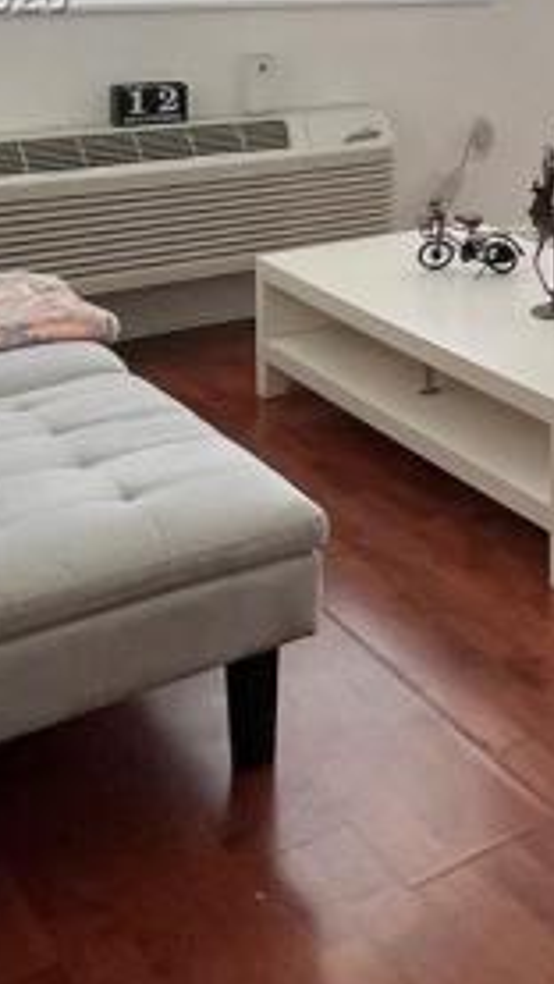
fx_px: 1278
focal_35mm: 49
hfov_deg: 17.5
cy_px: -4
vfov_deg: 37.5
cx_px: 1108
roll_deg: -1.3
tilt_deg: -3.2
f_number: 1.8
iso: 80
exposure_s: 1/99
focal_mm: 1.57
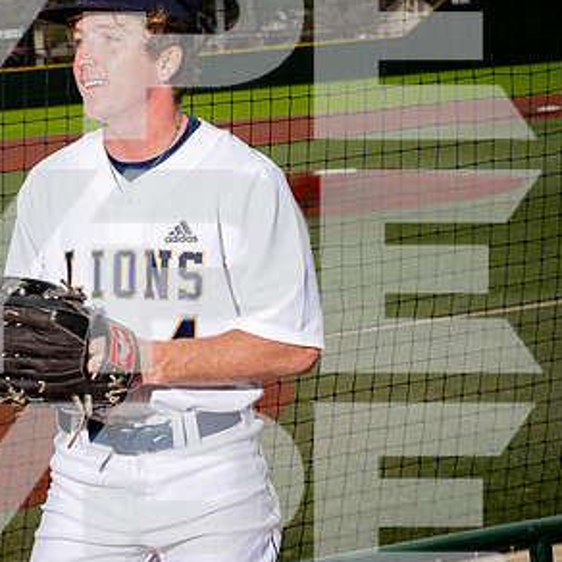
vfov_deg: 14.8
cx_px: 52
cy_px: 272
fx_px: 2167
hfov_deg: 14.6
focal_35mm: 118
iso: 320
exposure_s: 1/250
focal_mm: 70
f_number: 8
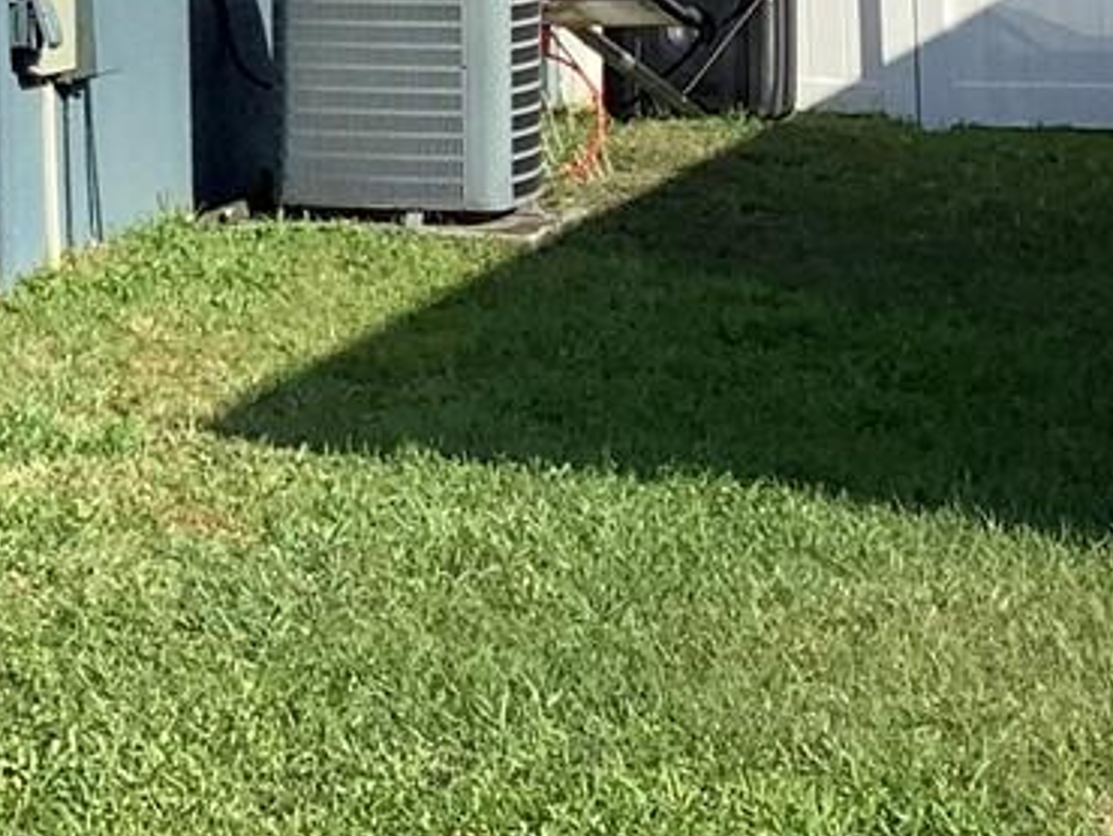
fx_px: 4311
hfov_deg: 14.3
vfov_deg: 10.8
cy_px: -247
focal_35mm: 134
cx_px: -183
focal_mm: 3.3
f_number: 2.4
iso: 25
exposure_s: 1/1381
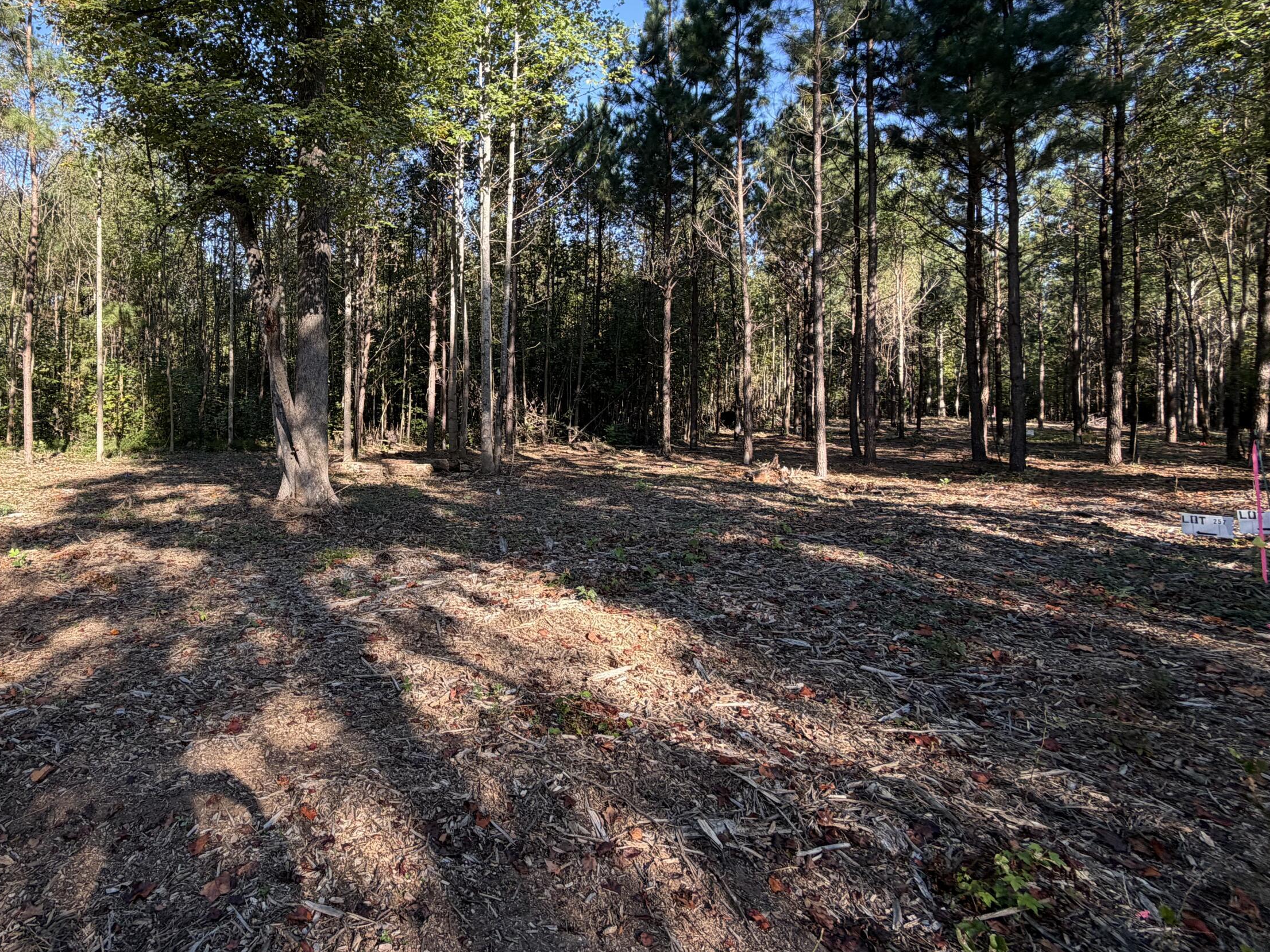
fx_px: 697
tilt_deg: +0.4
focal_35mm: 19
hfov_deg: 81.8
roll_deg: -0.2
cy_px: 369
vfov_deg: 67.8
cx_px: 424
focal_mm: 2.22
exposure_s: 1/208
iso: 40
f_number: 2.2
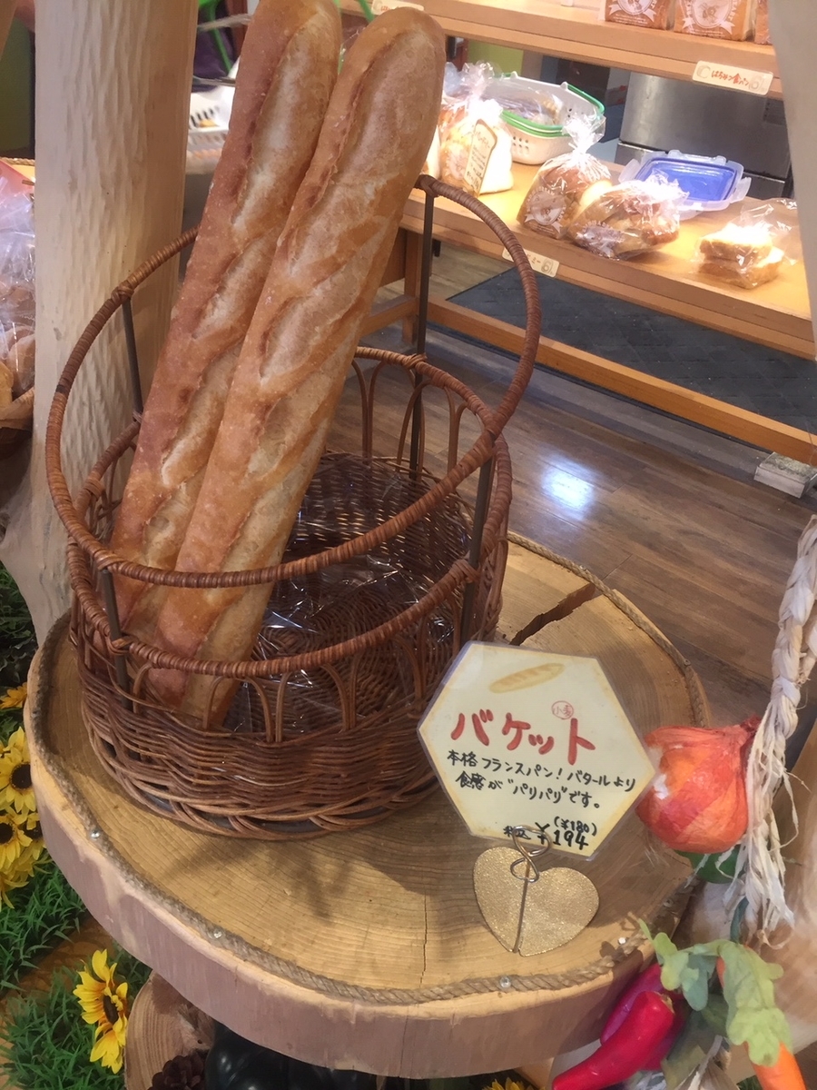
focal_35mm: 29
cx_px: 408
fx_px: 913
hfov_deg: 48.2
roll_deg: -2.9
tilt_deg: -36.6
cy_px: 545
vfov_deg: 61.7
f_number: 2.2
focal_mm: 4.15
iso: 80
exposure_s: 1/30
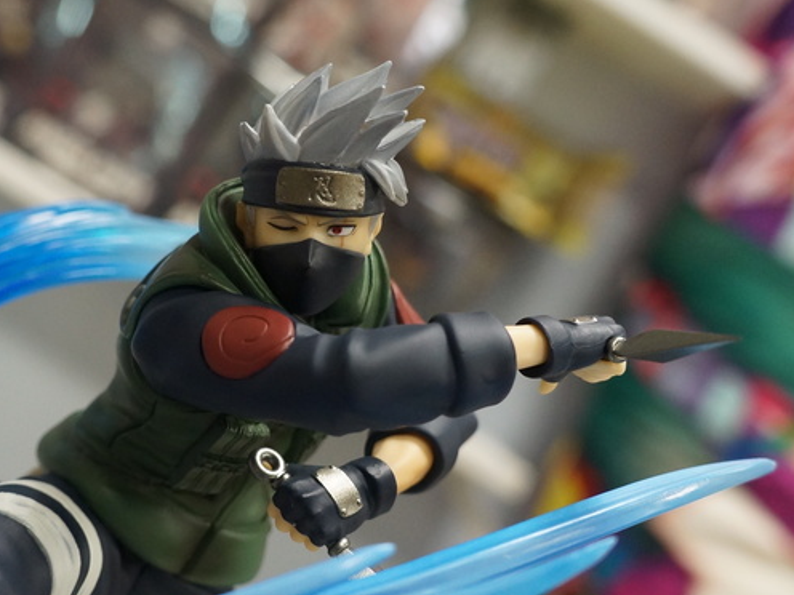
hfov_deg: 31.4
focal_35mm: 61
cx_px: 253
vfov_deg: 24.0
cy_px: 318
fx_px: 1398
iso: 1250
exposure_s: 1/60
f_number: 4
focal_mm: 21
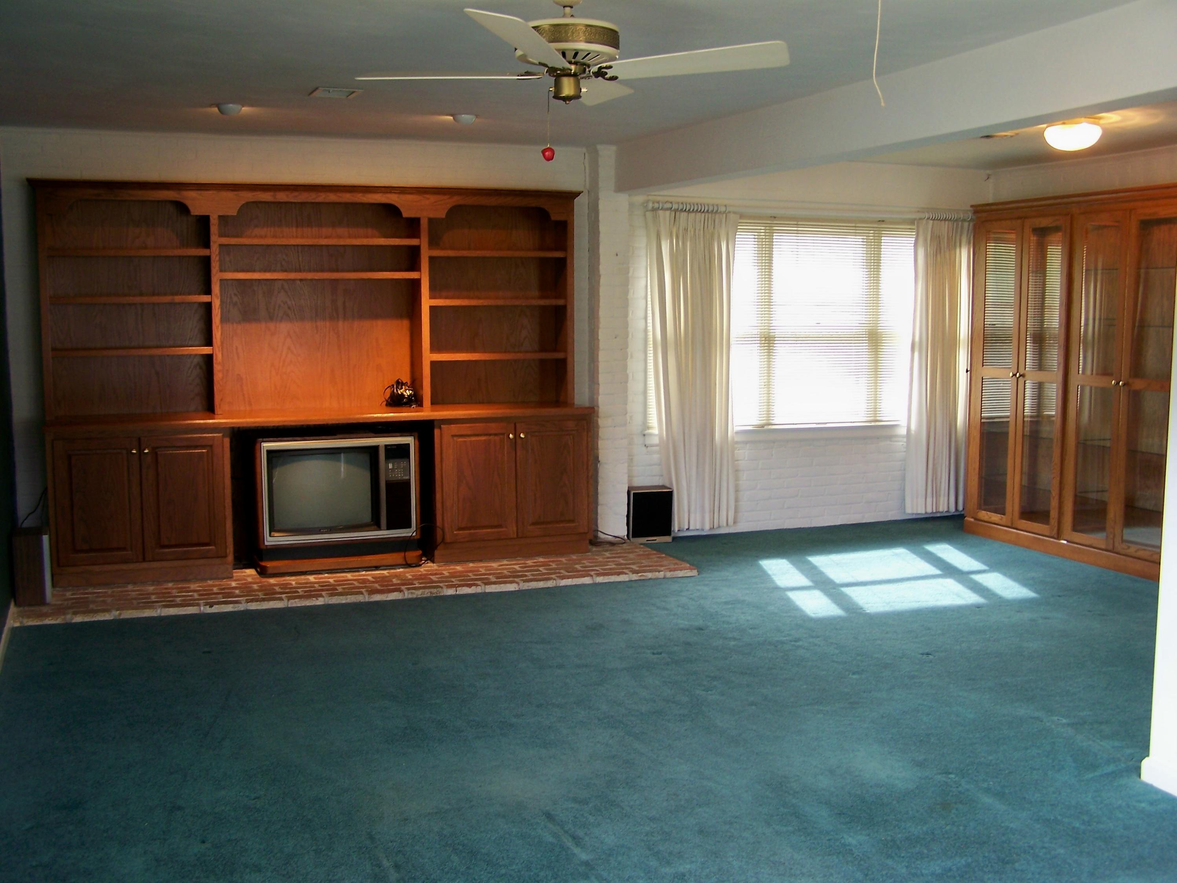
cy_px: 442
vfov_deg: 37.7
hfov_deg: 49.0
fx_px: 1292
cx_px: 588
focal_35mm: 38
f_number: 2.8
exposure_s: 1/8
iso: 64
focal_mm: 6.3
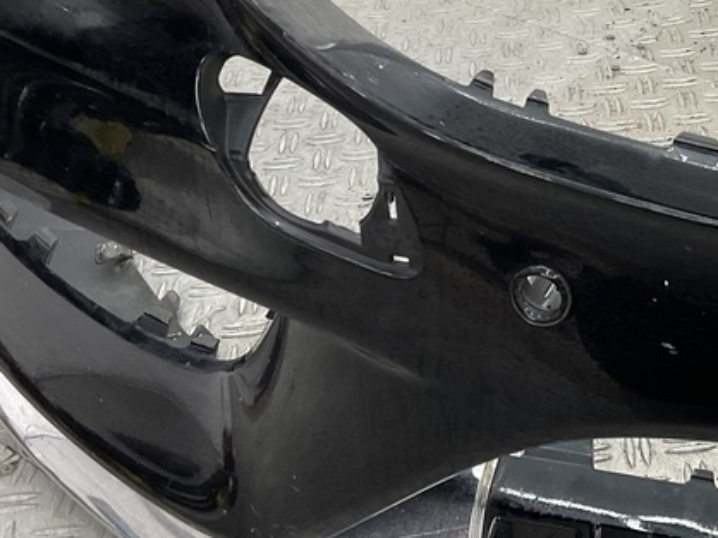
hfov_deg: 27.0
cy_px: 148
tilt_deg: -32.6
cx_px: 617
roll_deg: +4.5
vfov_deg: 20.9
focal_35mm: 70
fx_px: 1451
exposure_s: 1/120
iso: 40
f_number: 1.8
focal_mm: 3
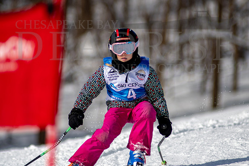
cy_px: 70
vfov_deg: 2.7
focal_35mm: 518
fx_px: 3586
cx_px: 143
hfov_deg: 4.0
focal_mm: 300
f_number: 2.8
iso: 100
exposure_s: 1/6400
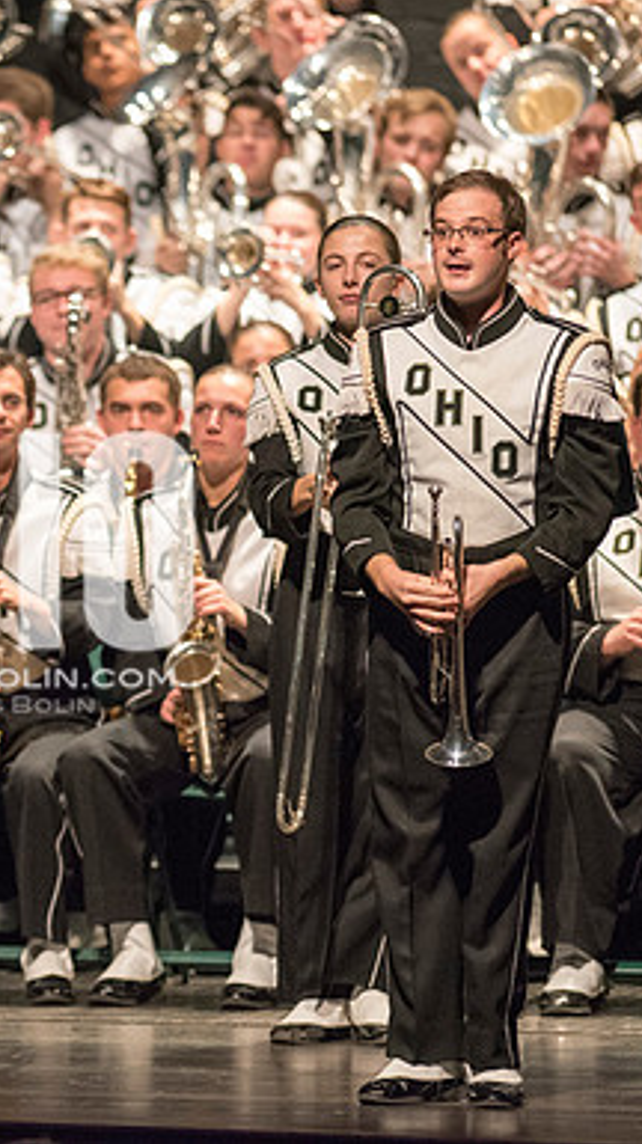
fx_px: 14373
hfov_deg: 2.6
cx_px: -30
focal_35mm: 474
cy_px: 572
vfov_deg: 4.6
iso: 4000
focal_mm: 300
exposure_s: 1/500
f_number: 2.8
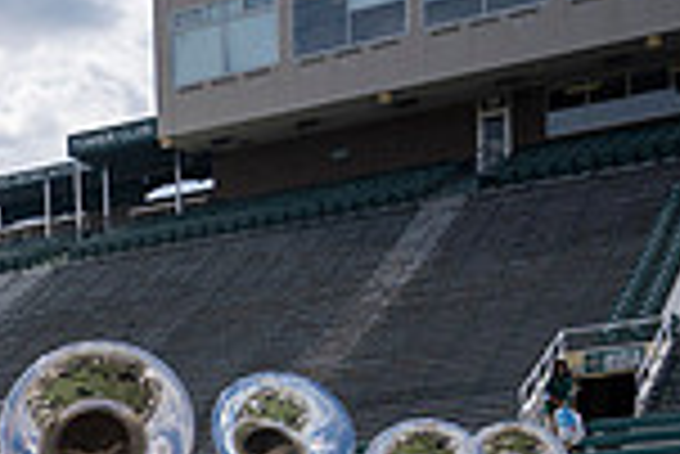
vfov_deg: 13.5
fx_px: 1739
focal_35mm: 92
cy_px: 798
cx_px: -428
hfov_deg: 18.7
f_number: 5
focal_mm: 24
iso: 200
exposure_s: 1/1600
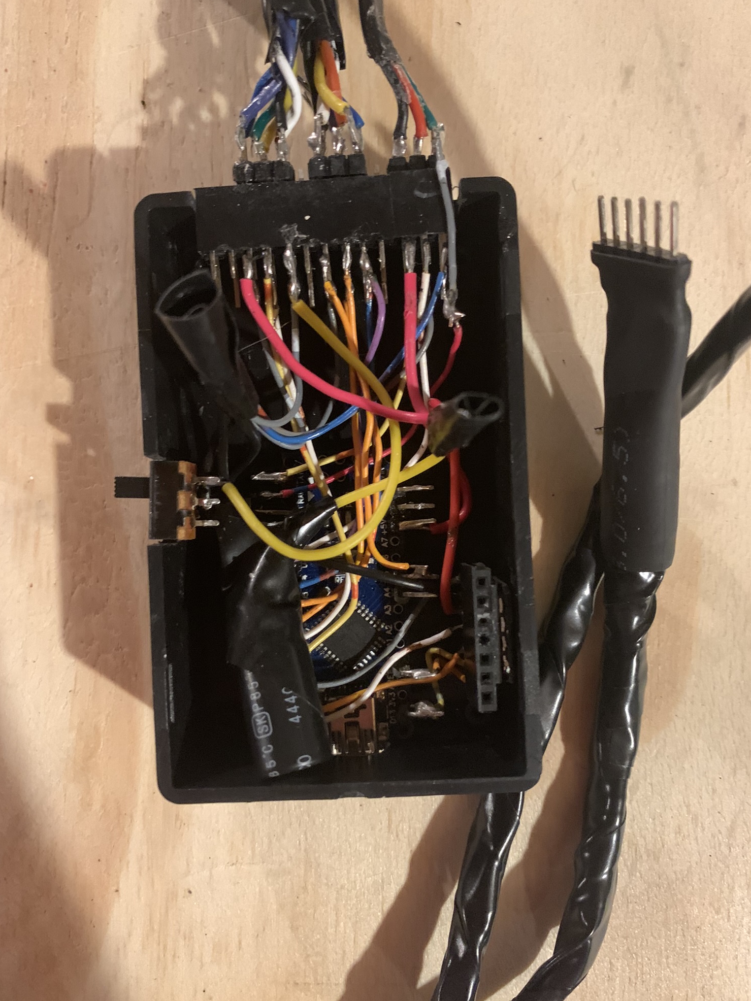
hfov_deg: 51.4
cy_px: 491
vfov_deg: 65.3
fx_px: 781
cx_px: 371
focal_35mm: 27
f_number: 1.8
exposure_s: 1/15
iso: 800
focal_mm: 4.25
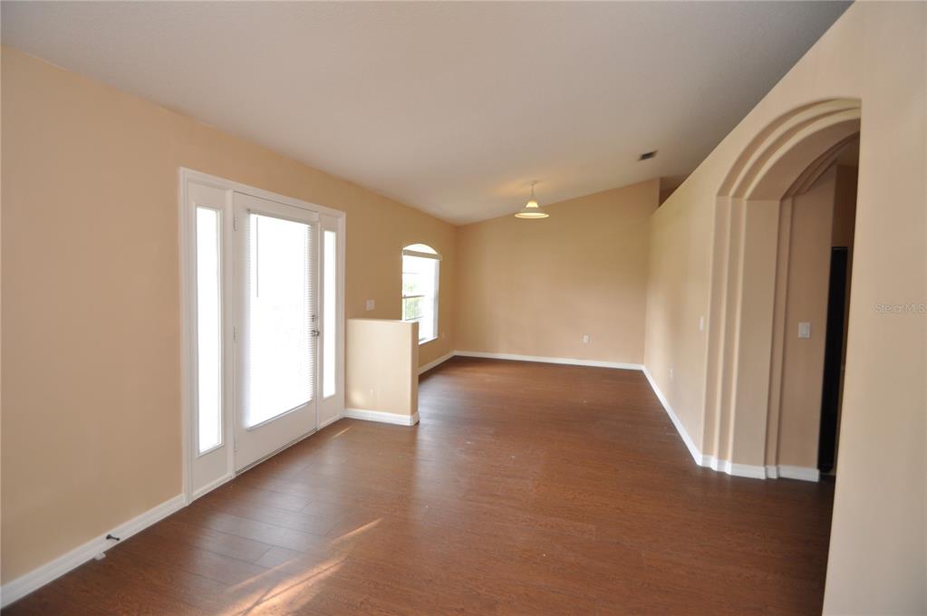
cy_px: 308
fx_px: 386
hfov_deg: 100.4
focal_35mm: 15
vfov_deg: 77.2
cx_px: 464
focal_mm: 10
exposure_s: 1/80
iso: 400
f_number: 4.5
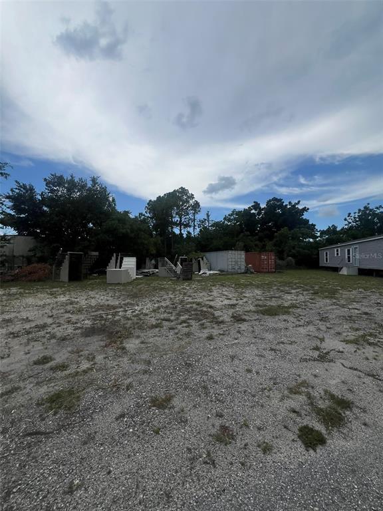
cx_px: 192
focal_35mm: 13
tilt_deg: -3.1
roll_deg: -1.2
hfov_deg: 89.9
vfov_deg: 106.2
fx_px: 192
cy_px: 256
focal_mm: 1.57
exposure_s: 1/3774
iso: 32
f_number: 1.8
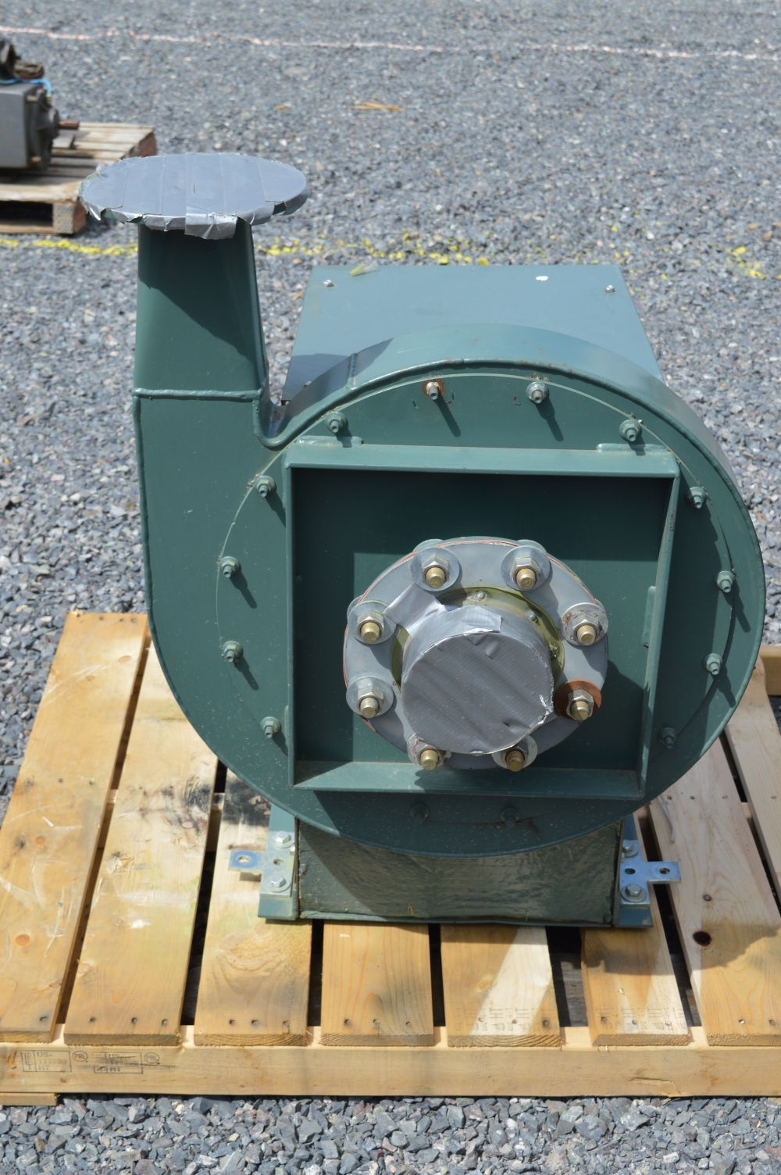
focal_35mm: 51
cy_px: 588
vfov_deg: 38.9
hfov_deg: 26.4
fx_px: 1663
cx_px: 390
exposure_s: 1/250
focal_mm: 34
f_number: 8
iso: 100
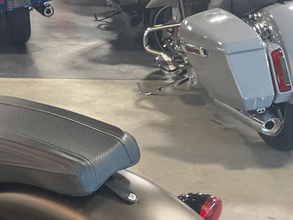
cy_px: 203
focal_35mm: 86
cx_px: -91
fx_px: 728
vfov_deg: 16.9
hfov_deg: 20.7
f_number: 1.8
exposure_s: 1/50
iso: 160
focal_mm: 3
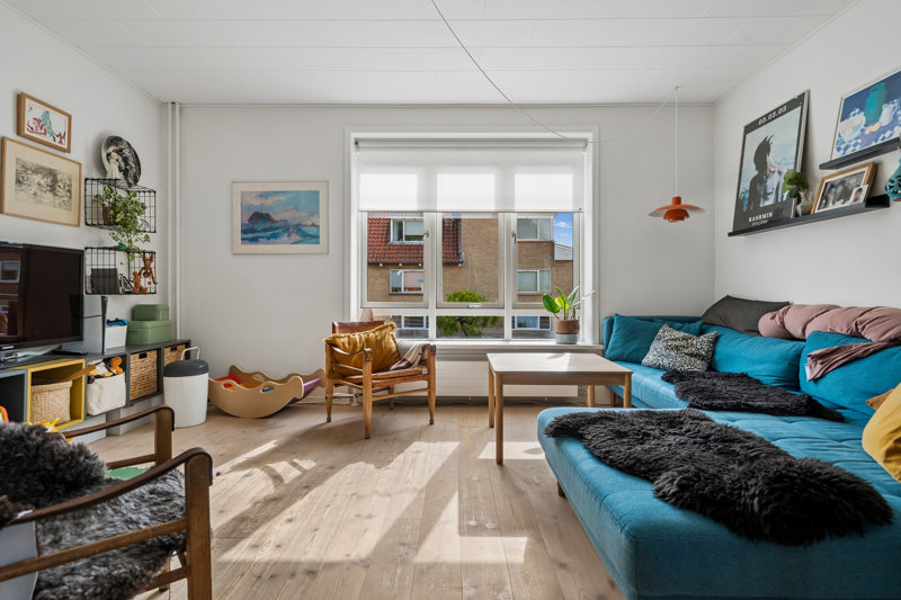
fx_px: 450
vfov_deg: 67.4
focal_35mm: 18
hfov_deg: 90.0
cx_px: 450
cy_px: 300
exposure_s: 1/100
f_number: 8
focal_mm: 18
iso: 400
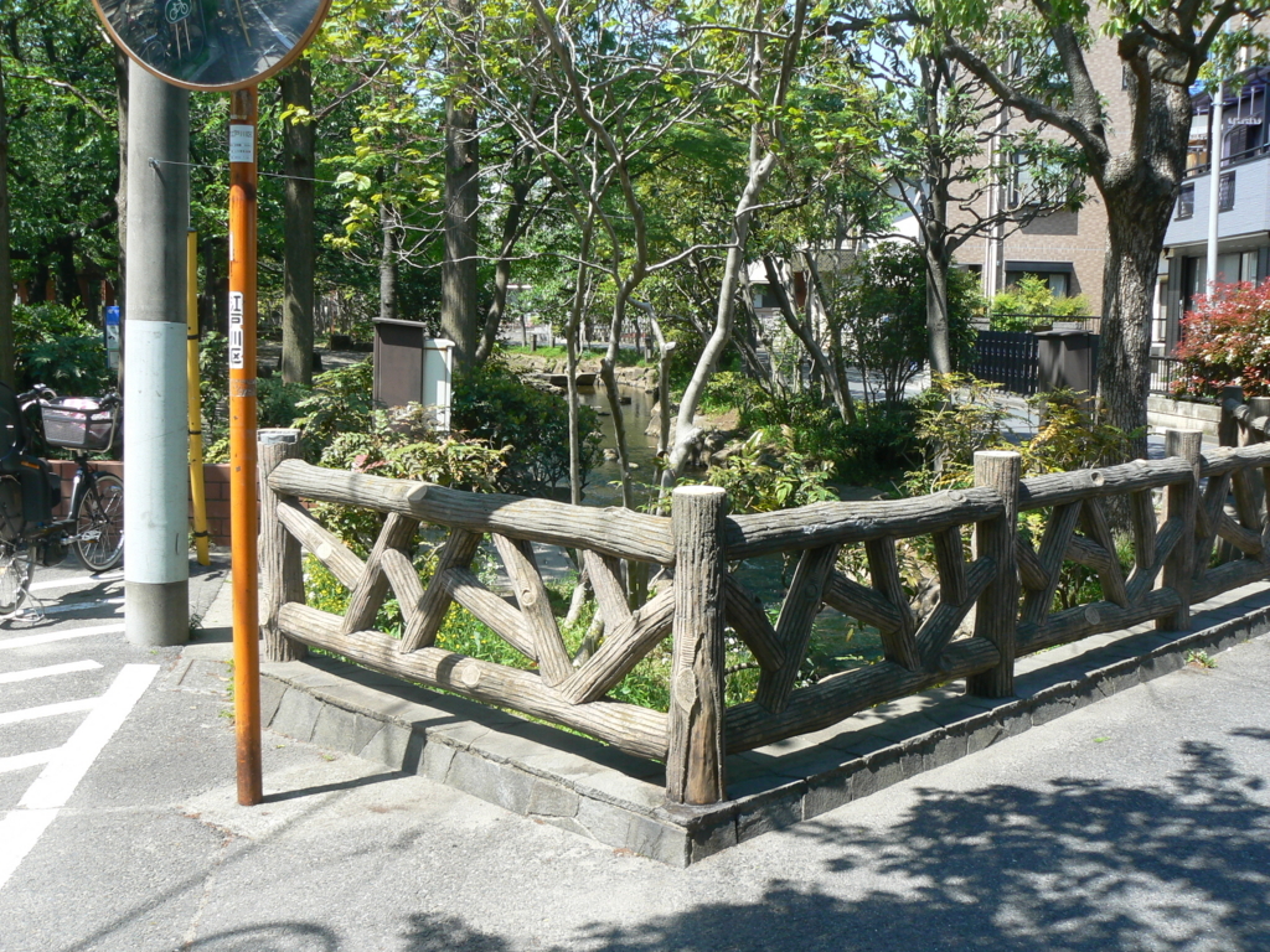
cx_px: 635
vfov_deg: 39.7
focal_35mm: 36
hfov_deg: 51.4
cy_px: 476
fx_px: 1321
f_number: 5.6
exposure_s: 1/200
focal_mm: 6
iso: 80
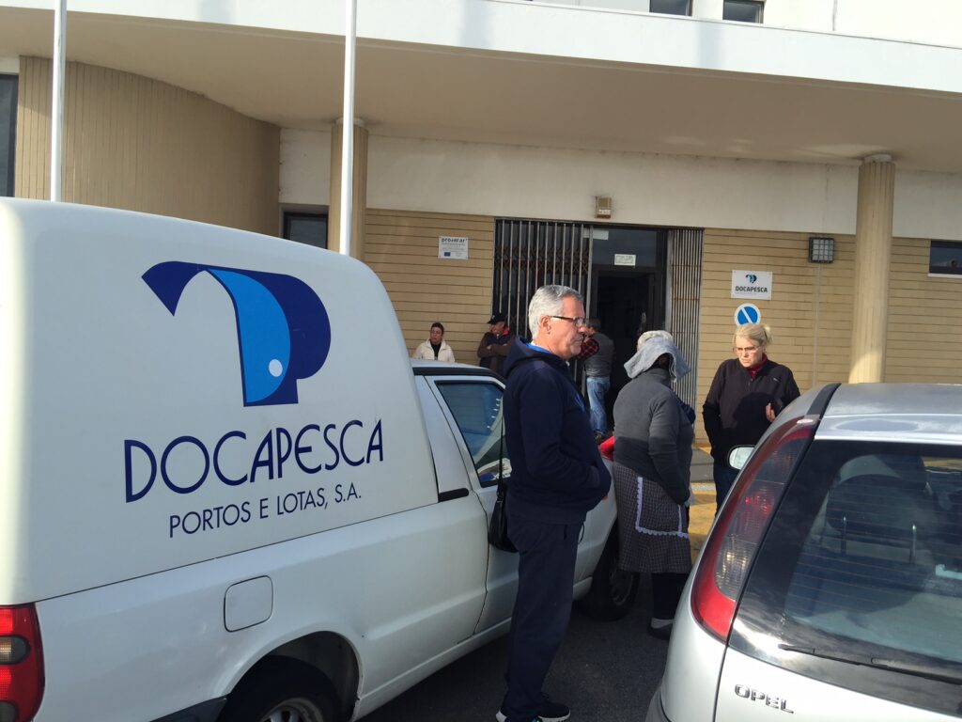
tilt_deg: -1.7
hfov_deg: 61.7
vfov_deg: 48.2
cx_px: 481
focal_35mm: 29
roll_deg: -2.4
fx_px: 806
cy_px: 361
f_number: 2.2
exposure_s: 1/879
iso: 32
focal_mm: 4.15
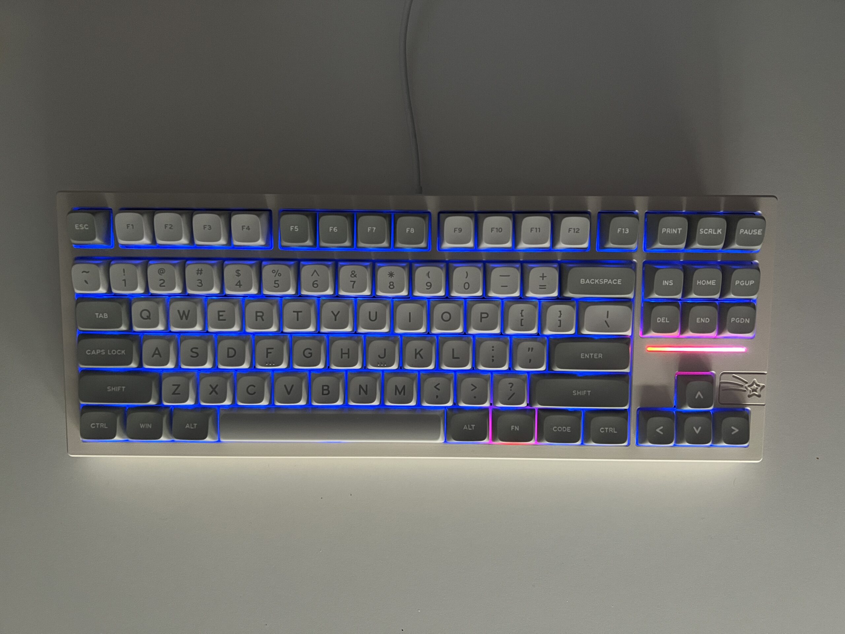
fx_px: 635
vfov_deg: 53.1
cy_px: 317
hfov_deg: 67.3
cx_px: 422
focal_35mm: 26
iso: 640
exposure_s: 1/33
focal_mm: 5.7
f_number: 1.5
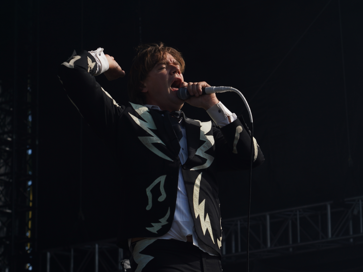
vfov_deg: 10.1
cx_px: 208
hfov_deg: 13.4
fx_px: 1541
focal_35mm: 147
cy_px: 162
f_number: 7.1
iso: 100
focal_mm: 105
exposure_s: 1/400
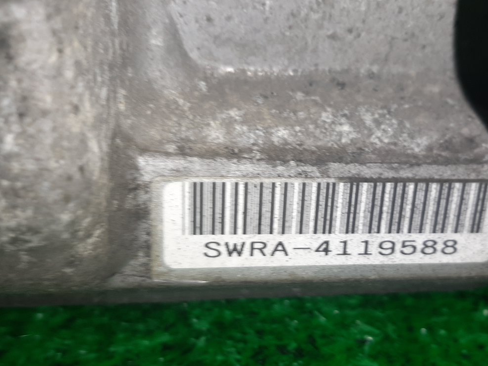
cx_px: 293
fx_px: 536
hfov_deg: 48.7
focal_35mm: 38
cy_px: 201
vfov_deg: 37.7
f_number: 1.7
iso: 56
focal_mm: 3.93
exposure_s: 1/50
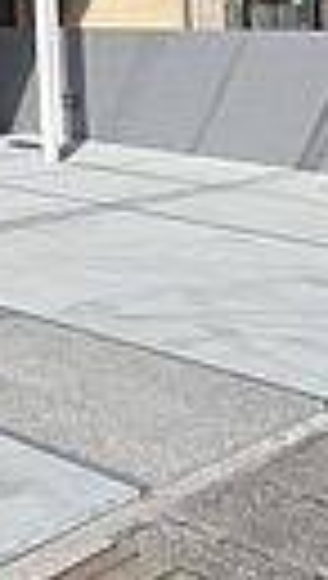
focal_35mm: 71
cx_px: -508
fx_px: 1093
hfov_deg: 12.5
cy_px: -58
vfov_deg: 27.2
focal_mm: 1.83
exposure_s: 1/1923
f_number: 2.2
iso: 49
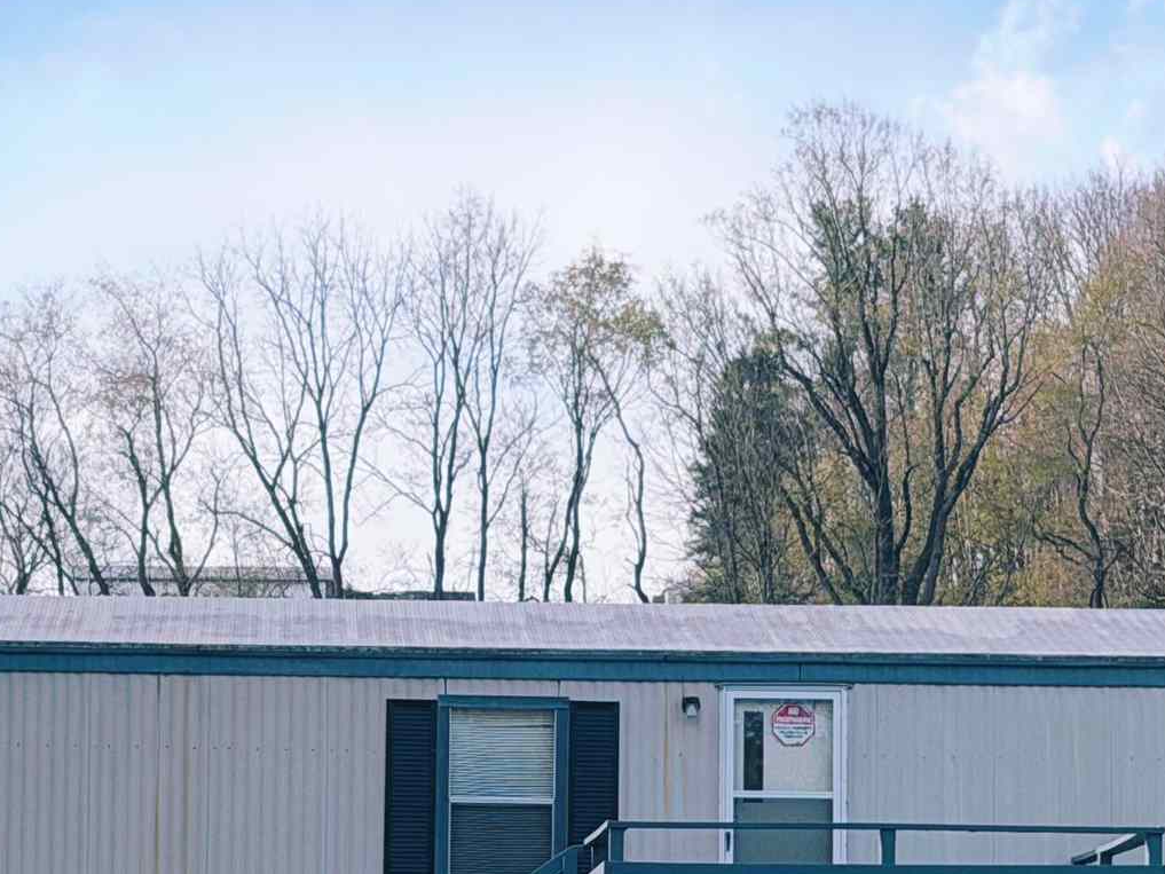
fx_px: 4881
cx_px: 449
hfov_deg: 13.6
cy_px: 832
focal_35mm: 145
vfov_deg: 10.2
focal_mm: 6.76
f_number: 1.78
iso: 64
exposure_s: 1/2667
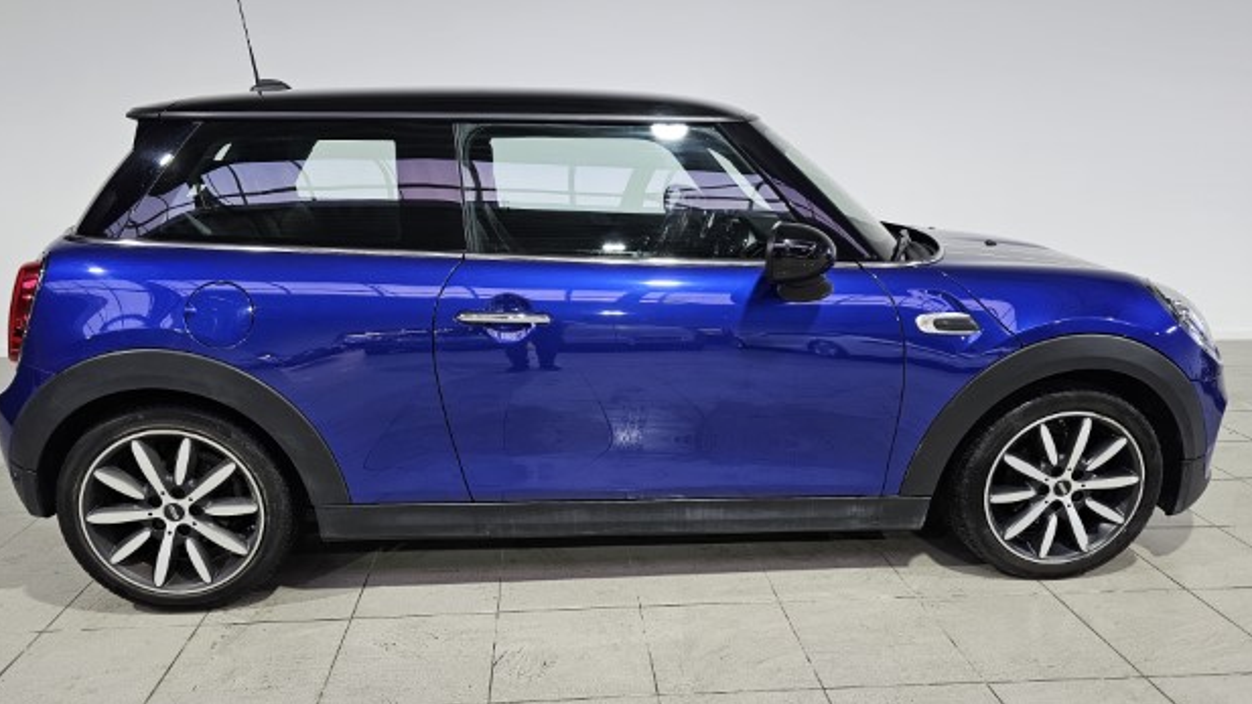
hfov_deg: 71.9
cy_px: 385
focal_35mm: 26
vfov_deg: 44.3
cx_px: 607
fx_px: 863
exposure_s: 1/120
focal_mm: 6.3
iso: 160
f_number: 1.7
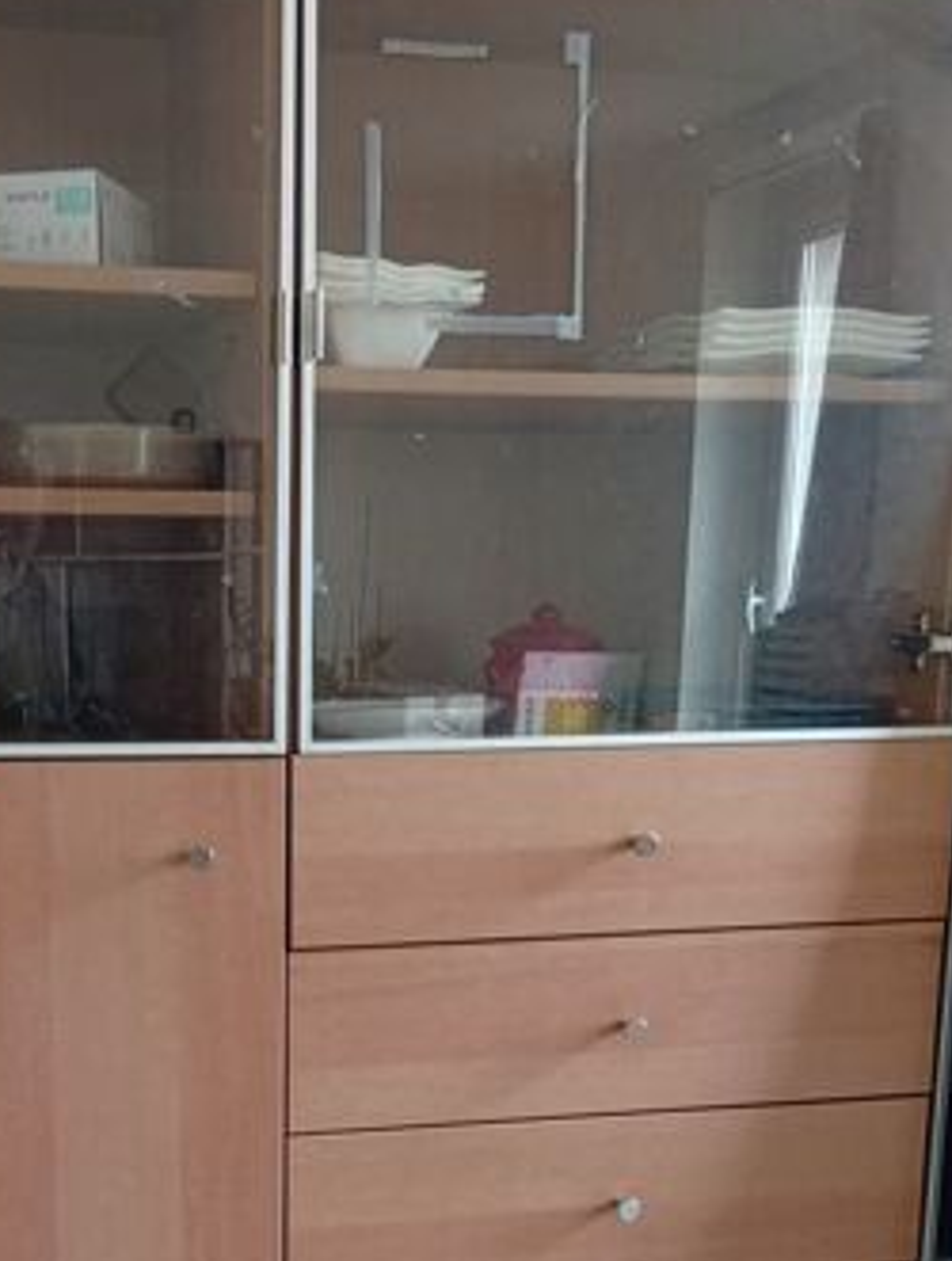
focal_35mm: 50
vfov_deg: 36.6
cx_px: 251
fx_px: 1825
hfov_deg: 28.8
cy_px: 1038
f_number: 1.8
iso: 642
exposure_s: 1/33.3
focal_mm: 3.96
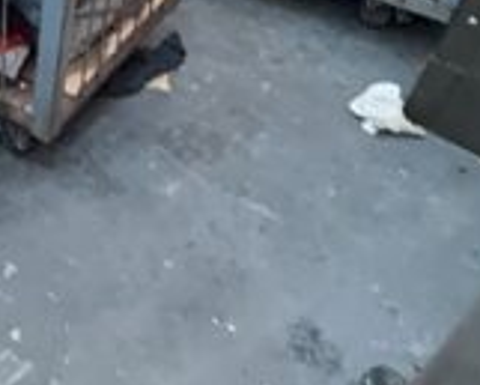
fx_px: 725
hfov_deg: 32.3
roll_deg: -0.4
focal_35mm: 51
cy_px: 90
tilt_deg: -44.2
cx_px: -48
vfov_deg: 29.2
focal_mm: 2.22
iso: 500
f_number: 2.2
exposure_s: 1/61
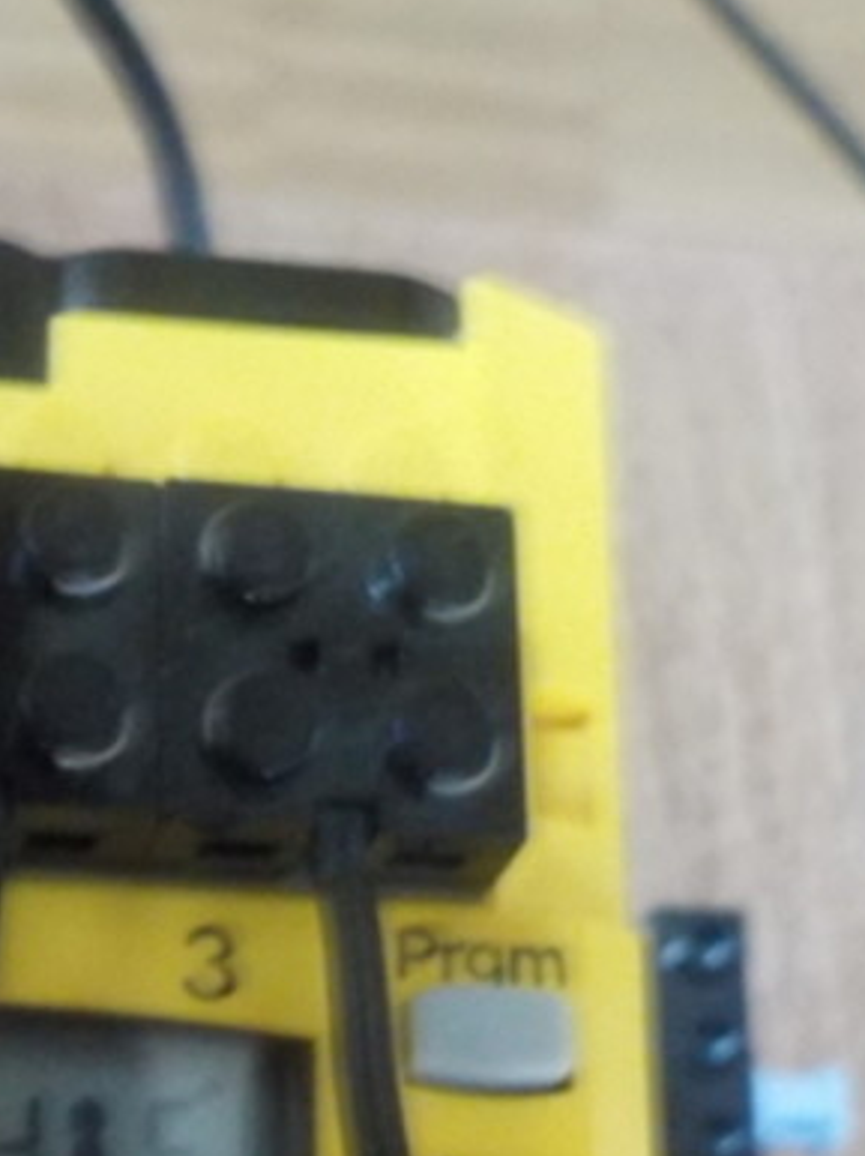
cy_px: 1300
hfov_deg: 20.5
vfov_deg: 25.6
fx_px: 2335
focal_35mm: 70
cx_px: 49
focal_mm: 4.1
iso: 800
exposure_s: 1/8
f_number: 3.3
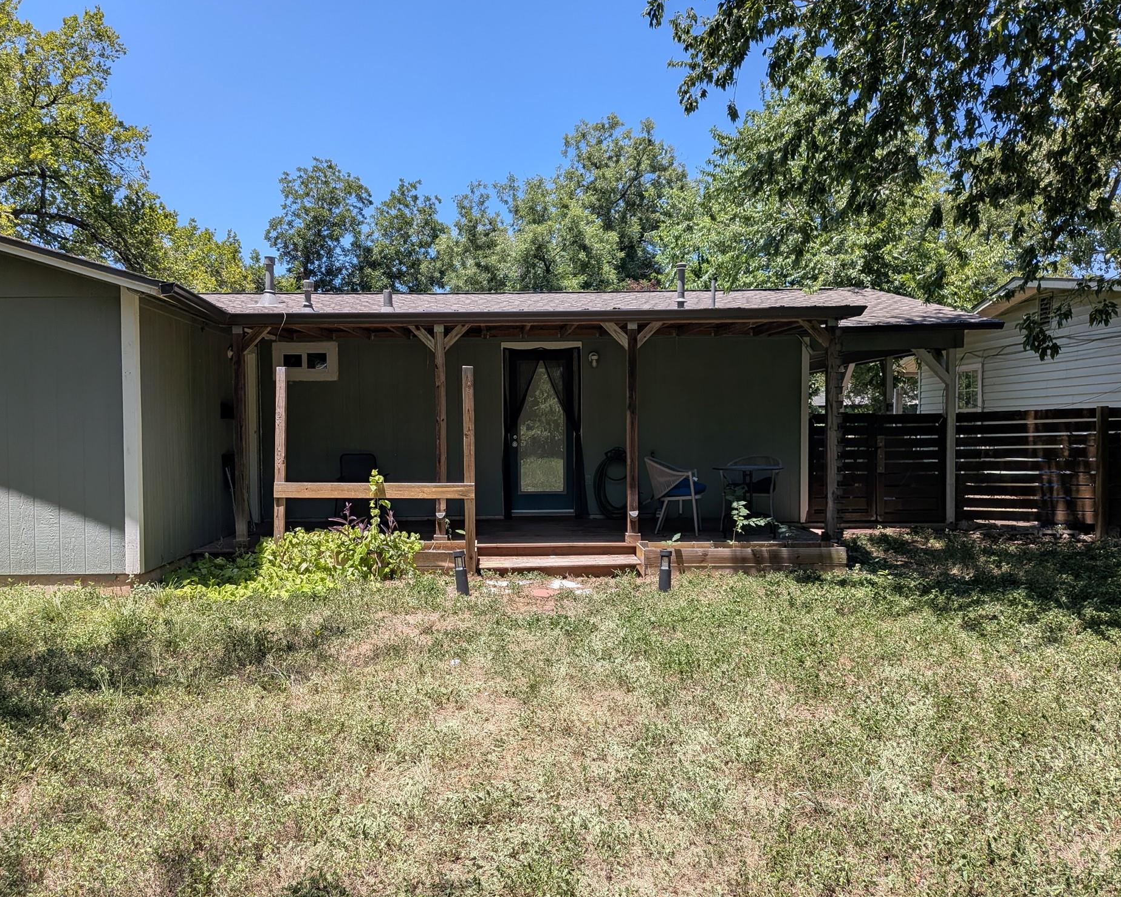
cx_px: 524
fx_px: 863
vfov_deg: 54.9
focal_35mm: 26
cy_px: 452
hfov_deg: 66.0
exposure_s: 1/968
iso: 28
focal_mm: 4.53
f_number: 1.7
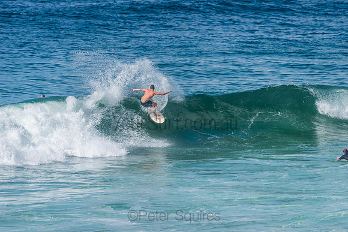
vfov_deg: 2.8
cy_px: 116
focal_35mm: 500
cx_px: 174
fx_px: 4834
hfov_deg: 4.1
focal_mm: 500
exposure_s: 1/2000
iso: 160
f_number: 5.6
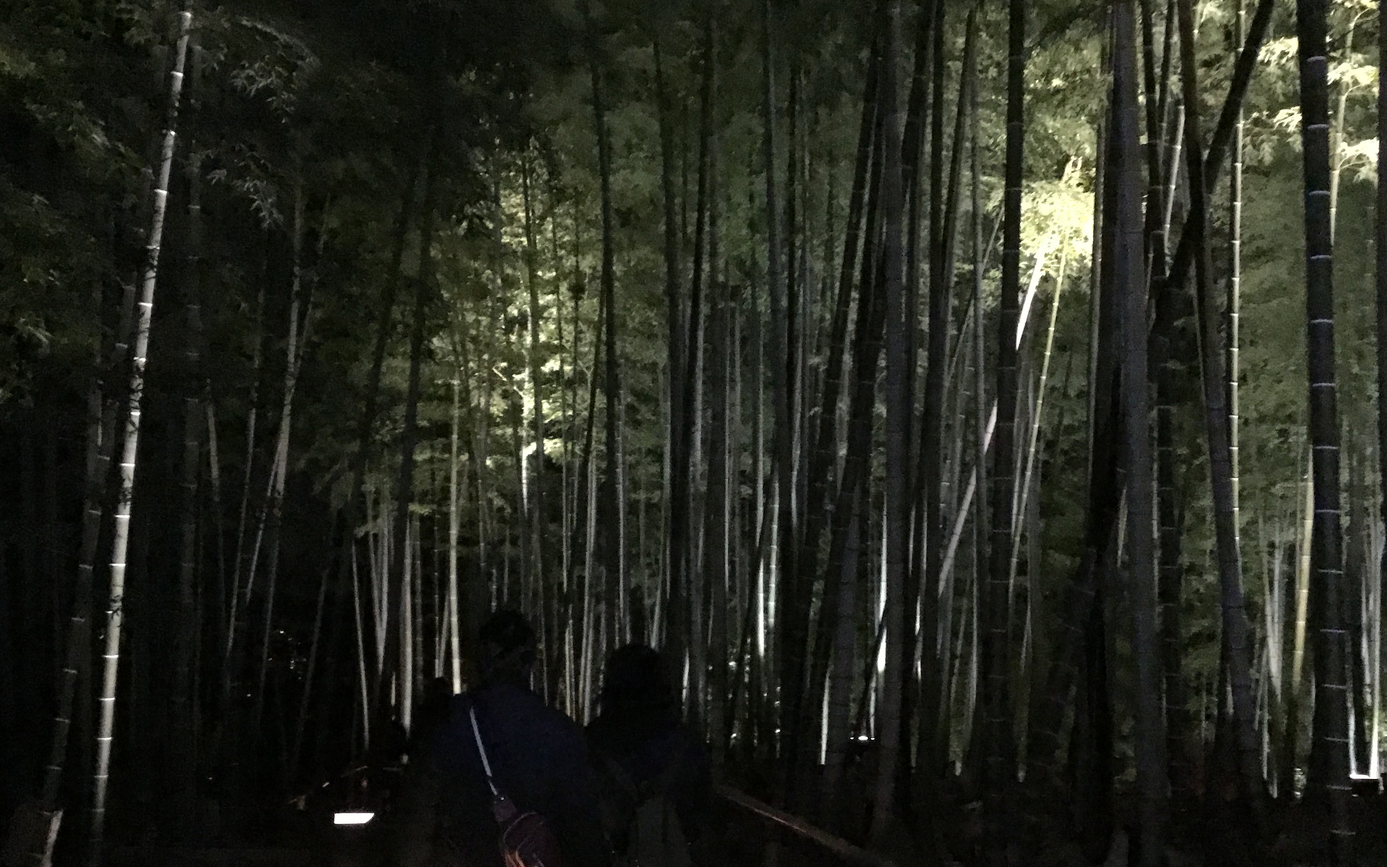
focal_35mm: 38
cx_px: 662
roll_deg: -2.9
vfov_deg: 33.6
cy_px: 475
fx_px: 1436
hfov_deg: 51.5
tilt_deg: +8.1
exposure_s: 1/15
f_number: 2.4
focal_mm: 3.3
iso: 800
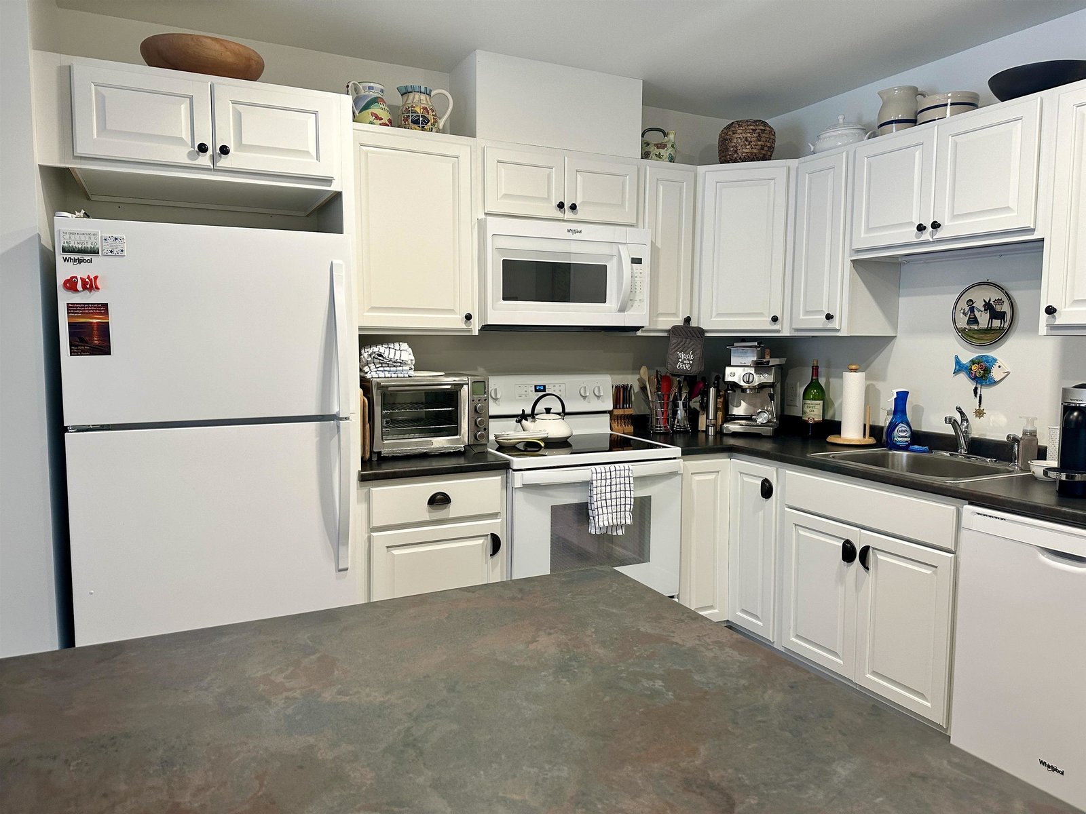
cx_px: 543
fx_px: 753
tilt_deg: -3.6
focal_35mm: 24
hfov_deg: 71.6
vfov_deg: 56.8
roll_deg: -0.9
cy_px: 407
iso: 125
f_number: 1.78
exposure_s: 1/60
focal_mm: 6.86
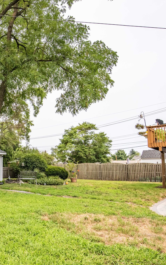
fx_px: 217
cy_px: 149
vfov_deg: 62.7
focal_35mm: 30
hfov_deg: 36.5
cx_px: -9
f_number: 7.1
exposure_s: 1/3200
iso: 400
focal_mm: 15
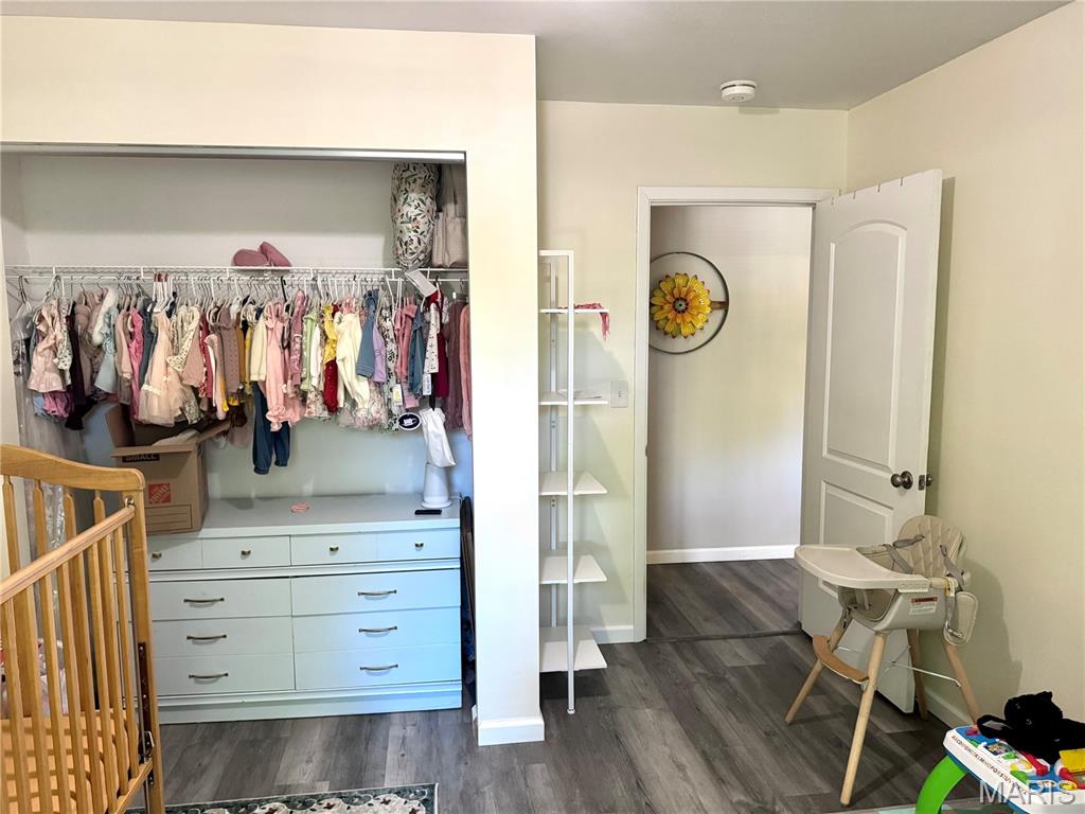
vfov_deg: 56.8
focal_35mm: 24
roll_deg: -0.5
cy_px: 407
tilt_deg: -6.8
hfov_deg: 71.6
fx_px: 752
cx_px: 542
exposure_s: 1/60
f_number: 1.78
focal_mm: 6.76
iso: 500
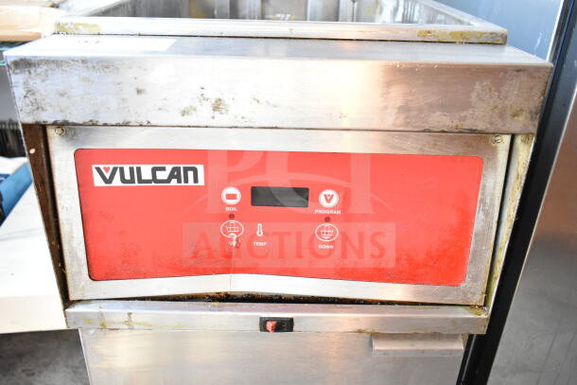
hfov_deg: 61.9
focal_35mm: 30
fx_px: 481
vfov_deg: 43.6
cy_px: 192
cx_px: 288
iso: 1600
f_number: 4.5
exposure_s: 1/80
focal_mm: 20
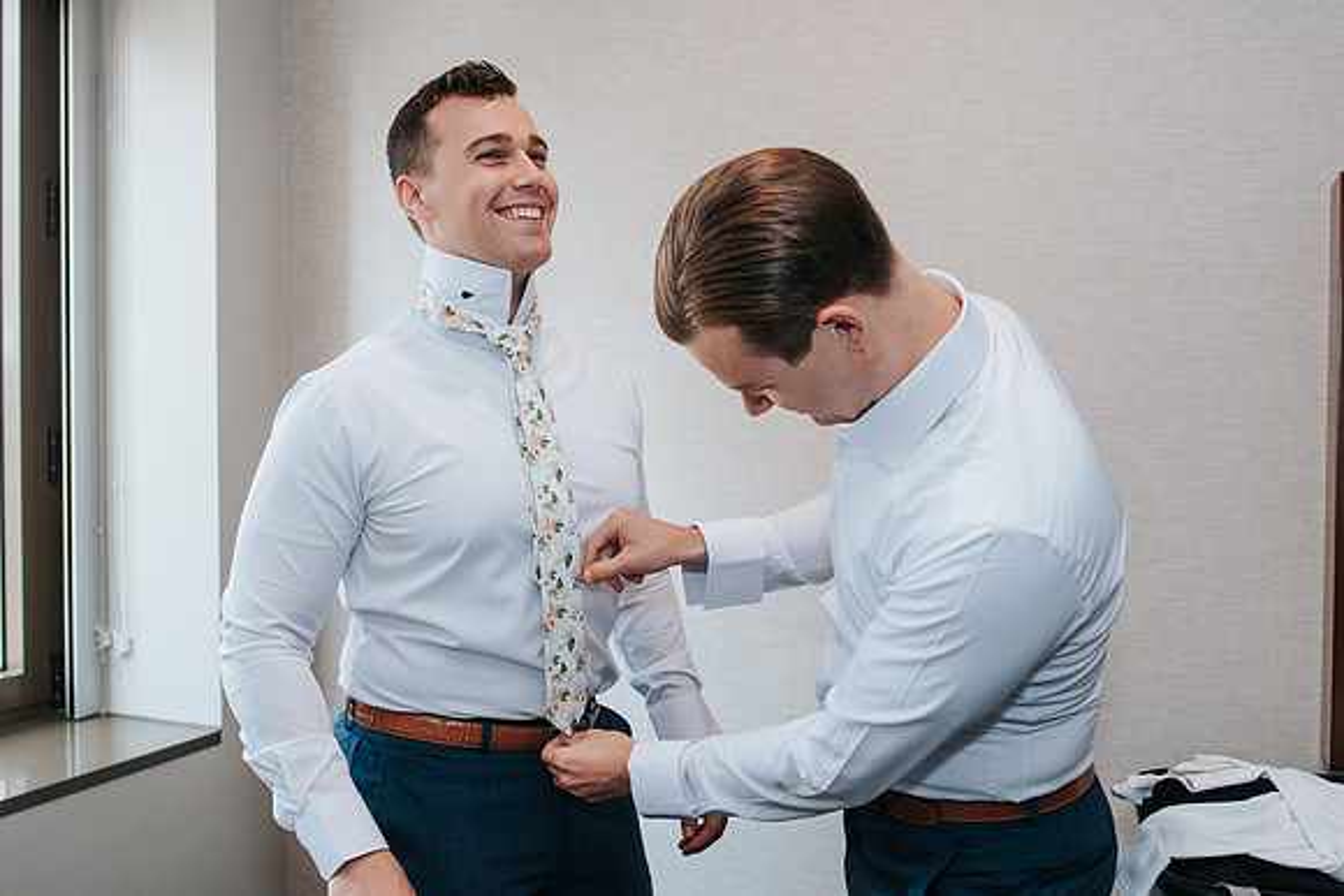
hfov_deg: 59.3
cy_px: 448
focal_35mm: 32
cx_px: 672
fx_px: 1181
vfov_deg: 41.6
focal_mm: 20
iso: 400
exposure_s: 1/250
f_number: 2.8
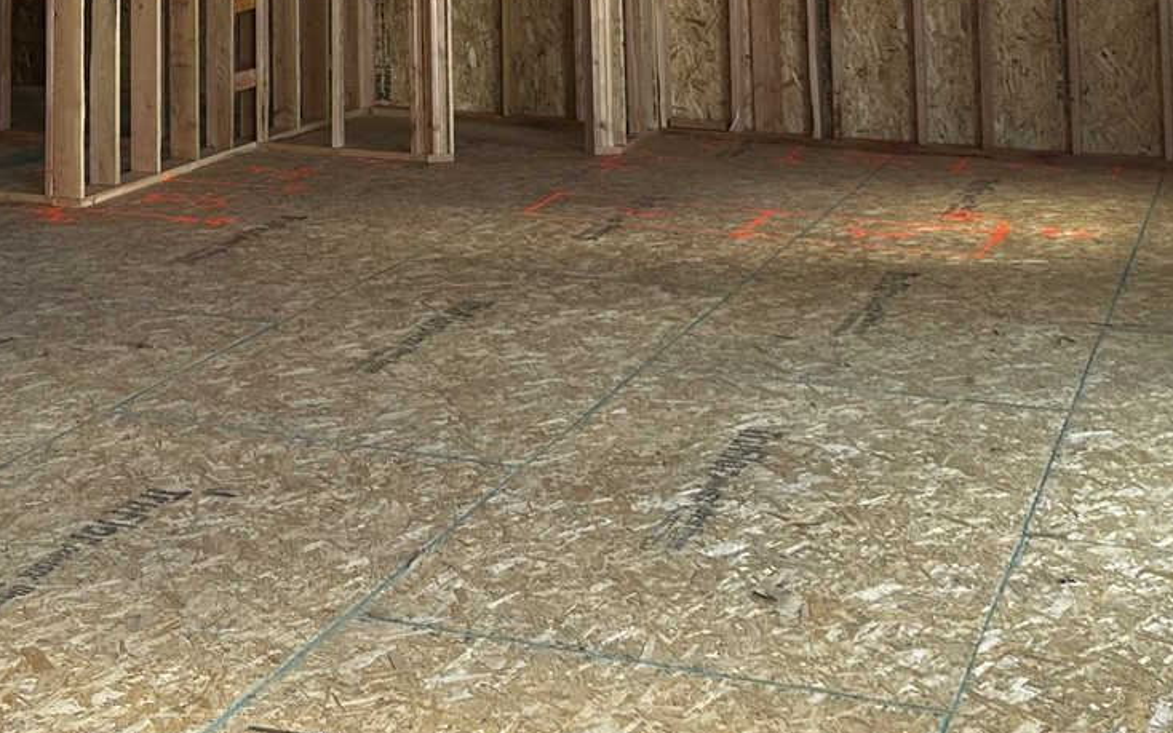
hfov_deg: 28.1
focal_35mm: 71
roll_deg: +0.4
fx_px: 2270
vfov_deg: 16.5
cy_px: -406
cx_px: 166
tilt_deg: +5.2
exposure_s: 1/136
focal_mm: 6.86
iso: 64
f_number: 1.78
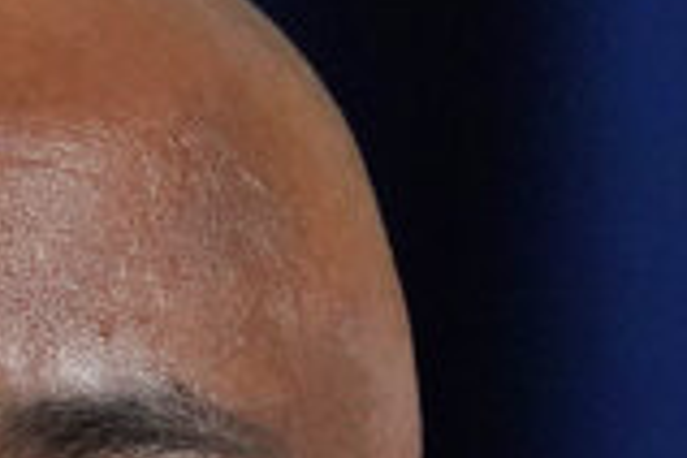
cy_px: 1316
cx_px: 238
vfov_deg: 0.5
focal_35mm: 2768
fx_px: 52819
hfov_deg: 0.7
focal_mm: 430
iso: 10000
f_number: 6.3
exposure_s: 1/640
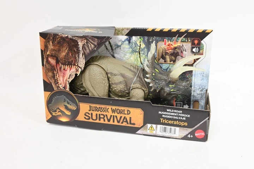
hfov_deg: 47.2
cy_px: 84
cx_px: 127
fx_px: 291
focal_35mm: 41
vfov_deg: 32.4
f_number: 4.5
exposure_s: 1/125
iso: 720
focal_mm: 27.5
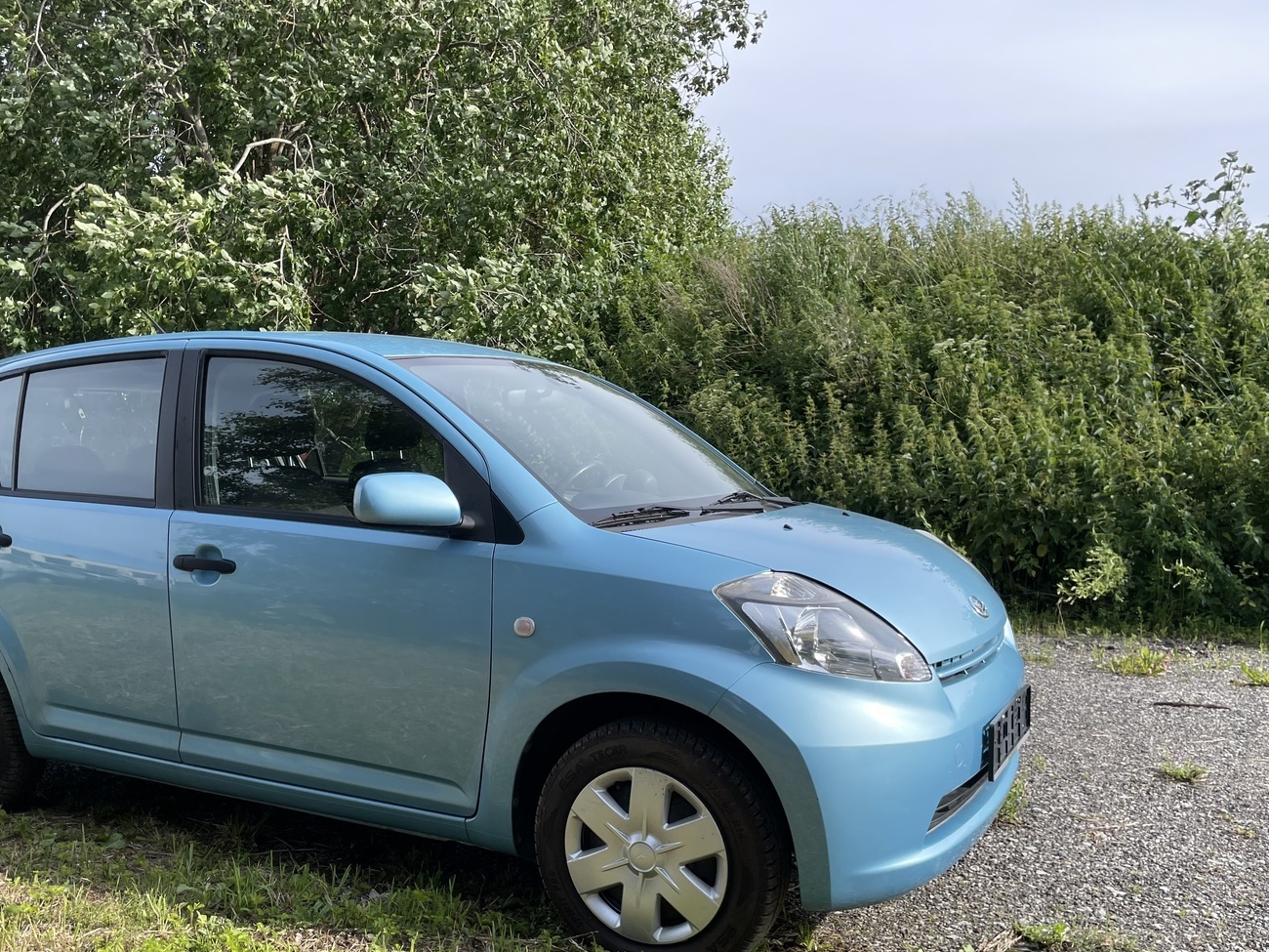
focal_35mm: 32
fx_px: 1173
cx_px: 549
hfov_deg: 56.6
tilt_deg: -3.7
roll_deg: +0.1
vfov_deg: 43.9
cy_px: 575
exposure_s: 1/1261
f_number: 1.6
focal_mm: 4.2
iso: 32
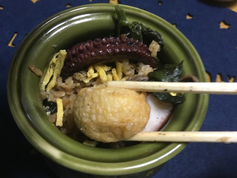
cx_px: 118
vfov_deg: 48.2
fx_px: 199
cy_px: 89
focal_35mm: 29
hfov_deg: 61.7
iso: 200
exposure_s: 1/17
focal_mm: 4.15
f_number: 2.2
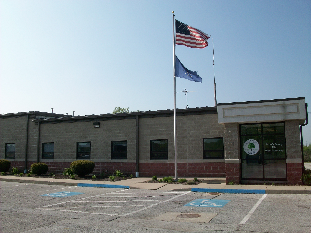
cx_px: 156
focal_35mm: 34
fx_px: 305
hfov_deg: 54.0
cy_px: 116
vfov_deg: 41.8
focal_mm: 5.7
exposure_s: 1/415
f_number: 5.5
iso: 64
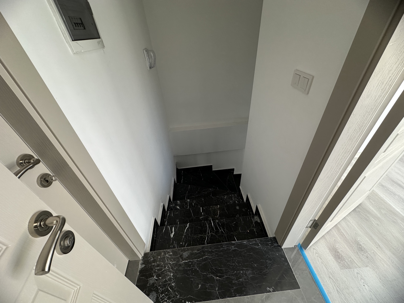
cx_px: 202
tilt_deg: -35.8
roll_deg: +4.7
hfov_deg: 102.1
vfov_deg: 85.7
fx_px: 163
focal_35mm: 14
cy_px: 152
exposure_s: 1/99
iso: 125
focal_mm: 2.22
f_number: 2.2
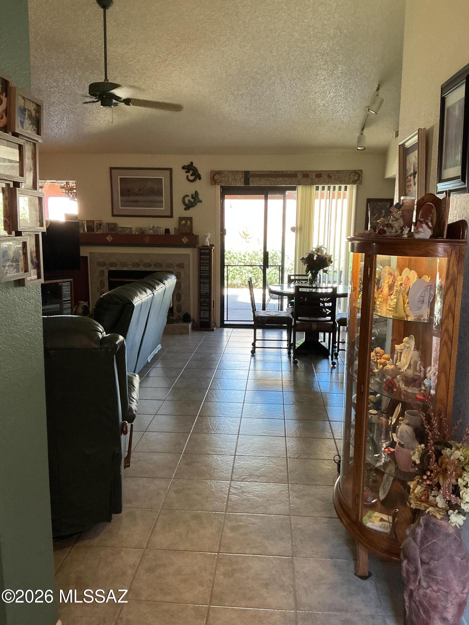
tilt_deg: -9.6
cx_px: 234
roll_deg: +0.0
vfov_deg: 61.7
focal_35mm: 29
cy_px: 312
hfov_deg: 48.2
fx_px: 524
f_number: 1.8
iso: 200
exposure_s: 1/60
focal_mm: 3
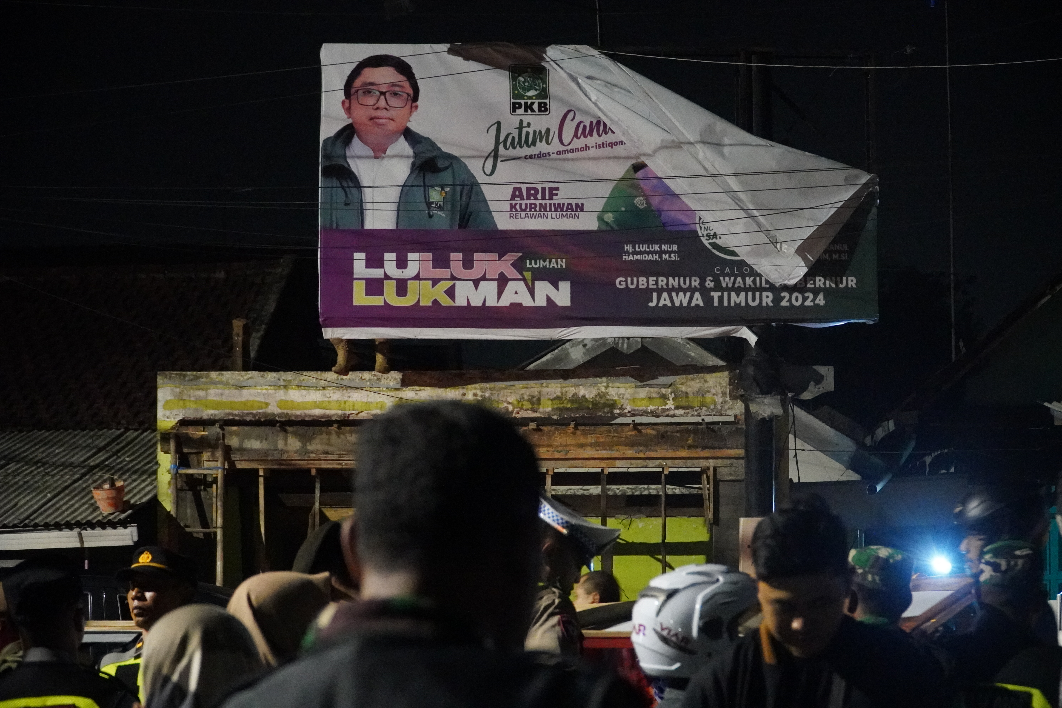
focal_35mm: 72
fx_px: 2124
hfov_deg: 28.1
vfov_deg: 18.9
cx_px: 531
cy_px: 354
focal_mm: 48
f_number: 4
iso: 12800
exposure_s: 1/100
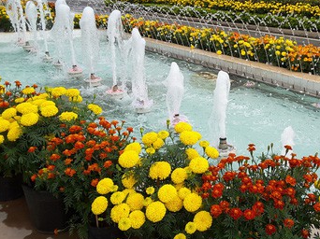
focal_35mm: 49
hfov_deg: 38.2
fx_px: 453
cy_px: 104
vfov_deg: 29.6
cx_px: 230
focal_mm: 2.9
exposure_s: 1/548
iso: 40
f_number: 1.9
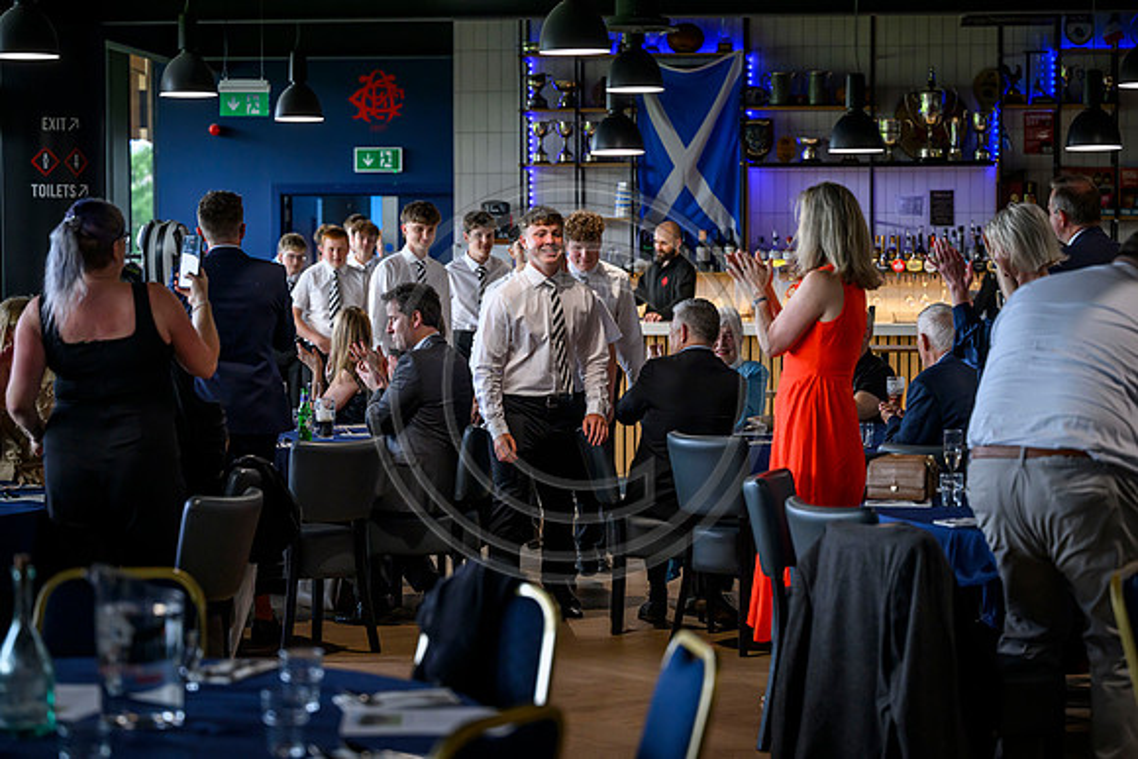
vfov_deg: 16.7
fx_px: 2593
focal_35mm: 82
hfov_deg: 24.8
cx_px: 569
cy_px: 380
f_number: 3.2
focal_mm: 82
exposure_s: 1/500
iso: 2500
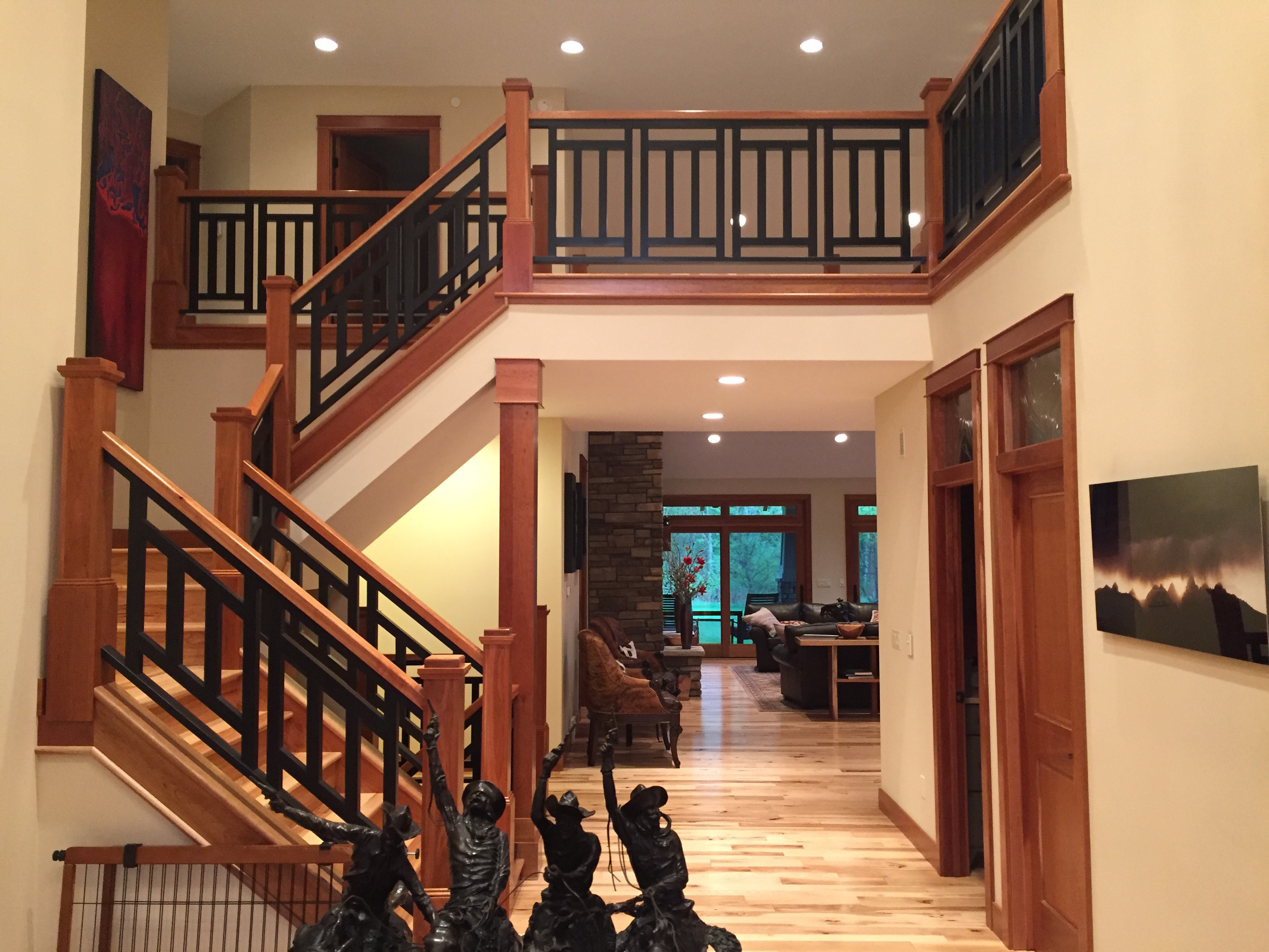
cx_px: 634
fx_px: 1063
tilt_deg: +4.8
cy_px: 476
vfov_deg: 48.2
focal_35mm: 29
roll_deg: -1.5
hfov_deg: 61.7
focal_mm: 4.15
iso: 160
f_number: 2.2
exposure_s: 1/30
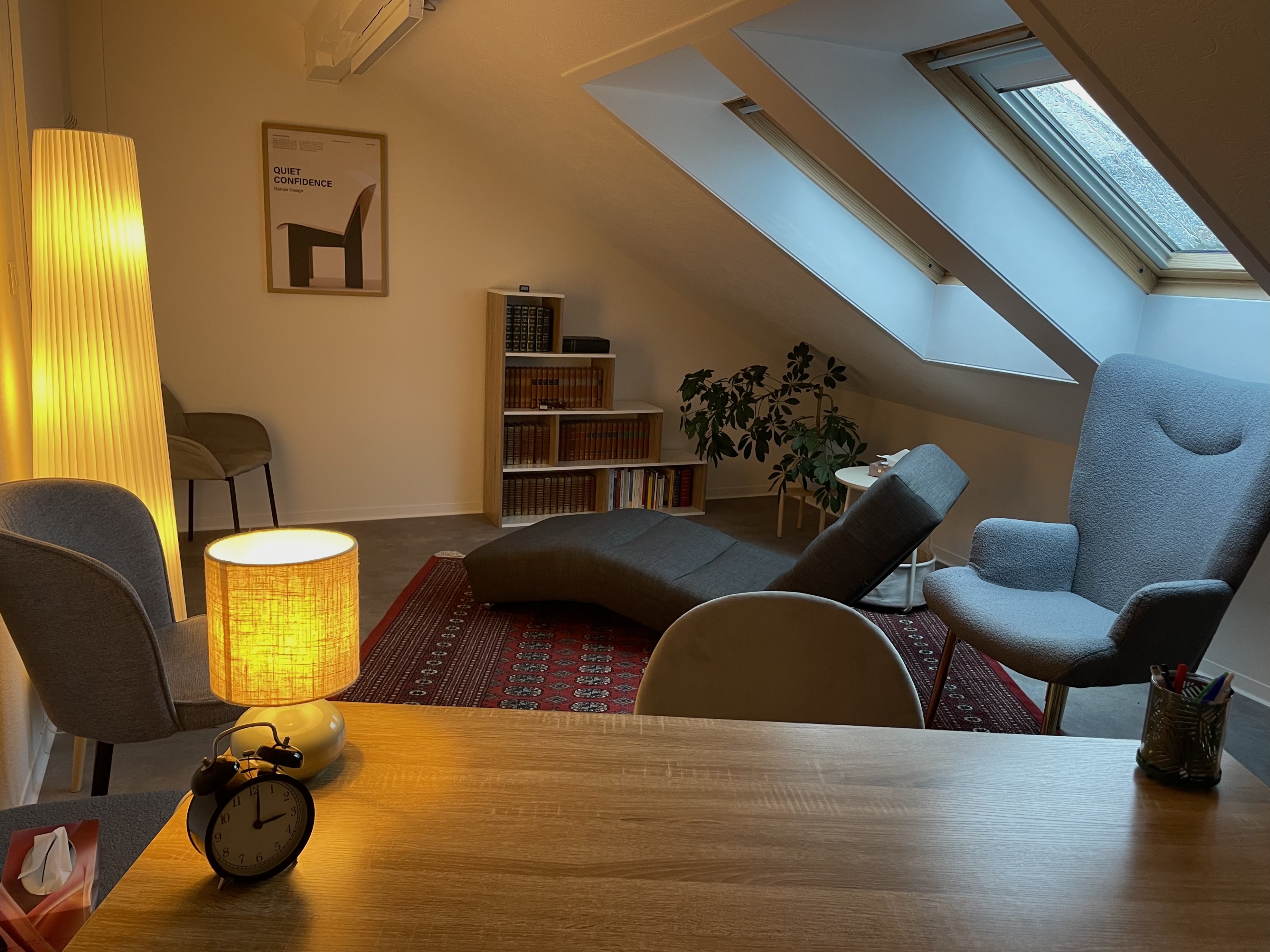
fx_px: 954
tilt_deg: -12.7
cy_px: 476
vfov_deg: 53.1
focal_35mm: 26
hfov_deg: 67.3
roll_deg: -3.9
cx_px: 635
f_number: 1.6
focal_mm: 4.2
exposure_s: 1/50
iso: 125
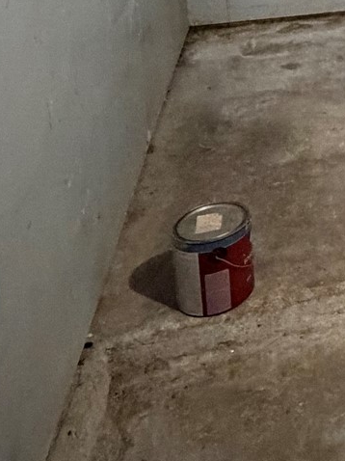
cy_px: -88
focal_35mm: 60
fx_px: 798
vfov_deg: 28.2
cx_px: 643
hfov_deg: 18.4
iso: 1250
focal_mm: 2.22
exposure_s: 1/30
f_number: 2.2
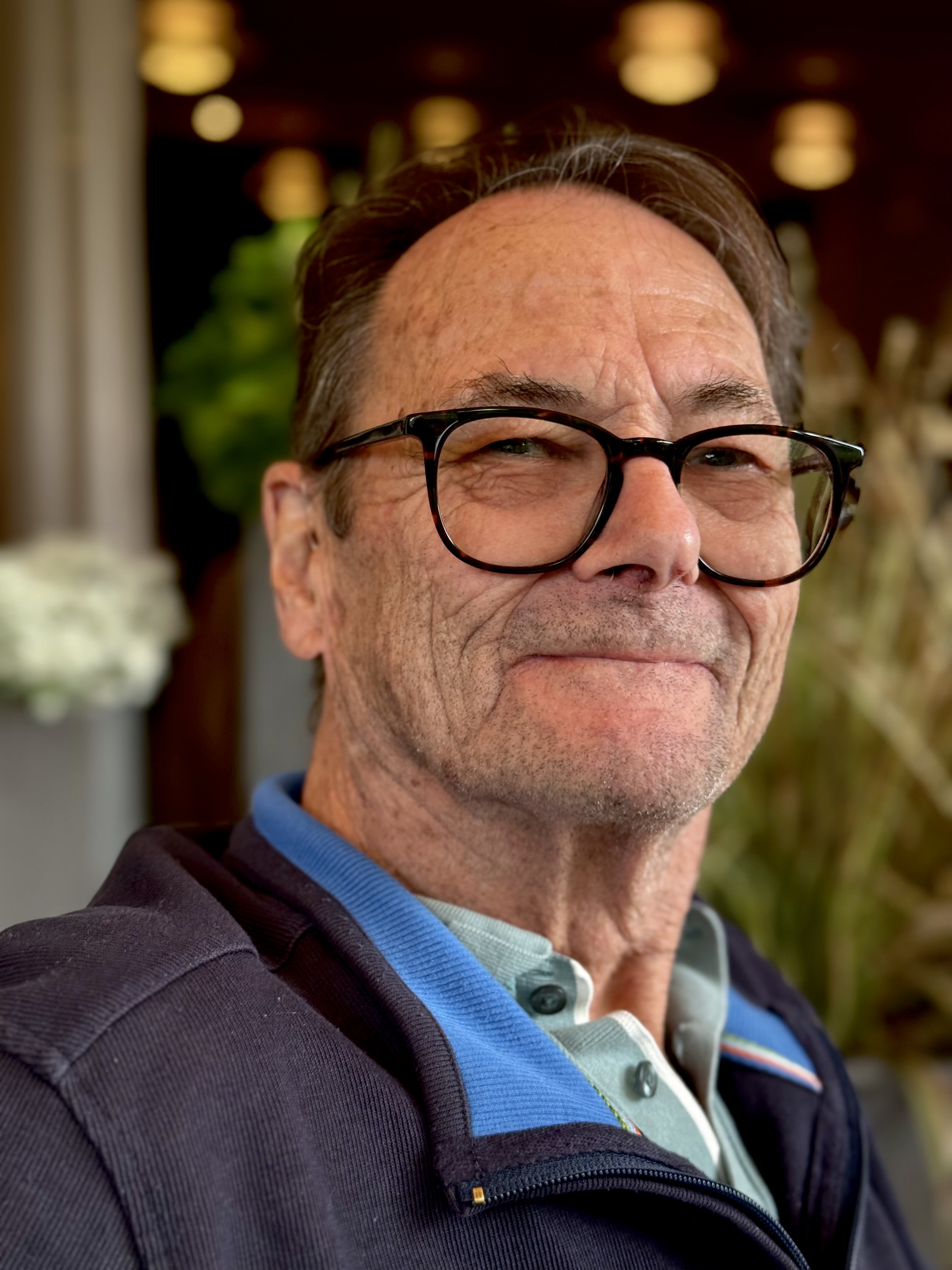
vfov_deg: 39.7
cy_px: 635
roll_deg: -1.8
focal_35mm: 48
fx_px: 1760
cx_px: 476
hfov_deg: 30.3
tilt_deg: -7.3
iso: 160
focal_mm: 6.76
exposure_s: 1/157
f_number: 1.78
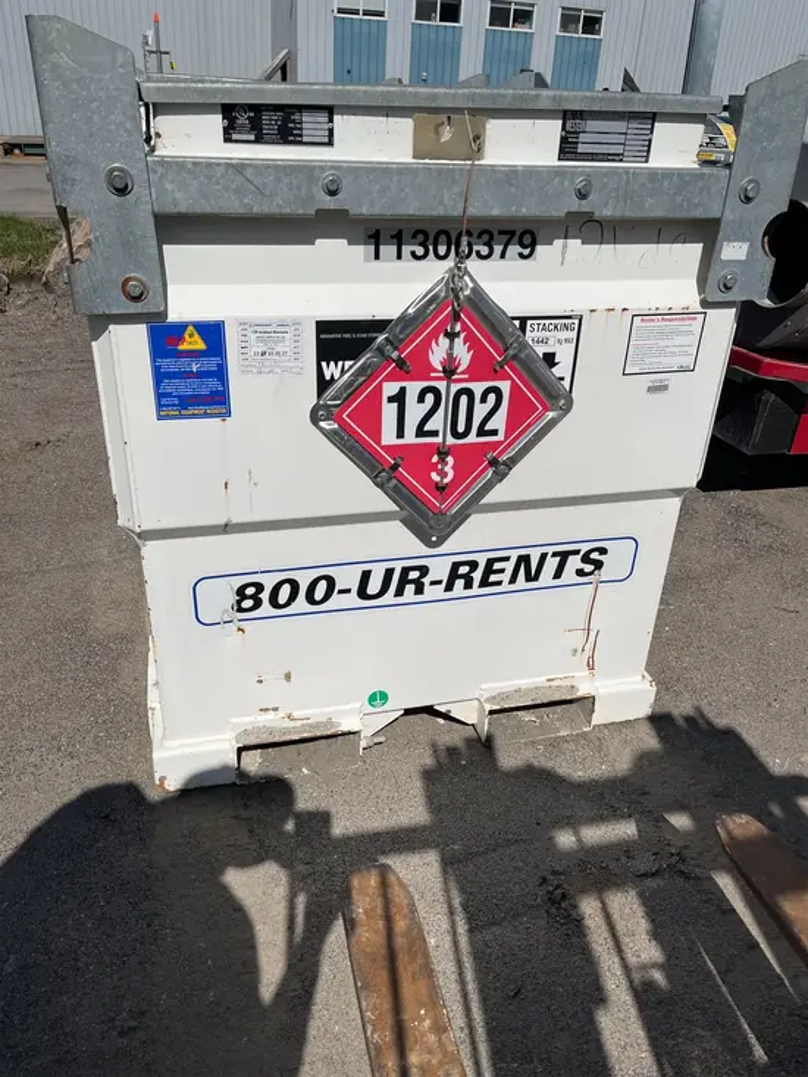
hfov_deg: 53.1
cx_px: 404
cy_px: 538
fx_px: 809
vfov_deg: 67.3
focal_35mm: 26
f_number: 1.6
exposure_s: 1/11905
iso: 50
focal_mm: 5.1
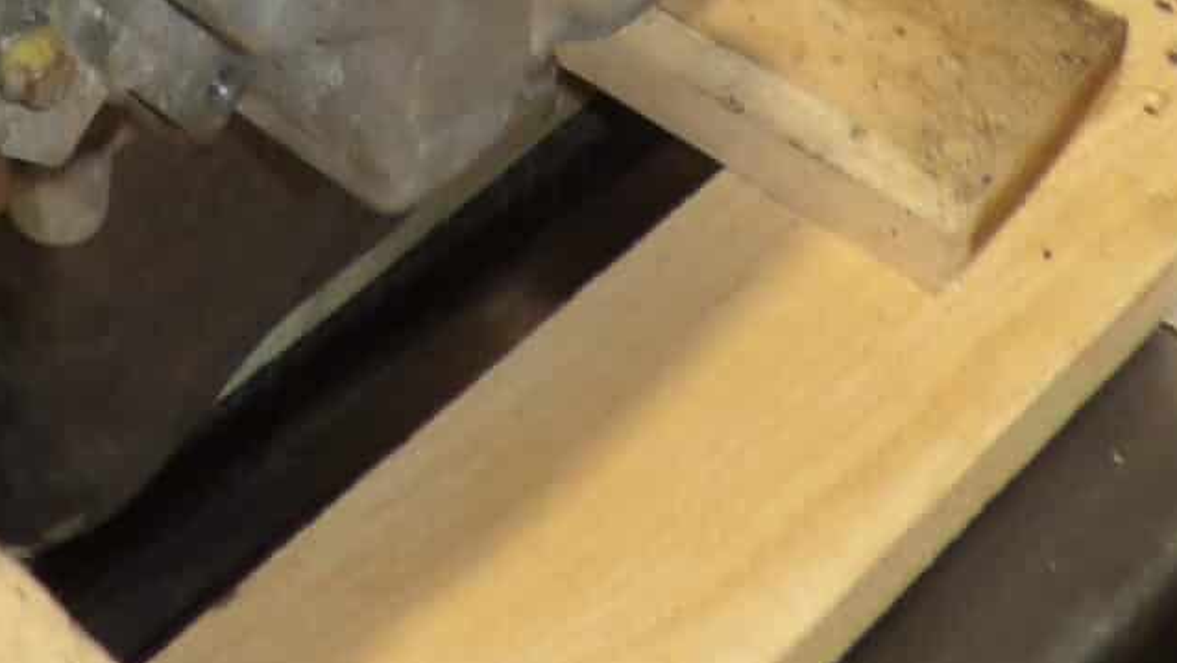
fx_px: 3278
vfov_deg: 9.3
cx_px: -98
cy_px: -1274
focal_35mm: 105
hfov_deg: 19.5
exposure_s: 1/60
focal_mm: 4.3
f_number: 3.2
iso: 200
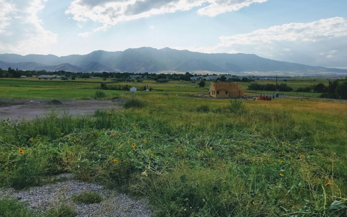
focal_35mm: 30
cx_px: 172
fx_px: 284
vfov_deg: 41.8
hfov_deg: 62.9
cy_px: 102
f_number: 2
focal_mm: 4.26
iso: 200
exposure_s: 1/3139
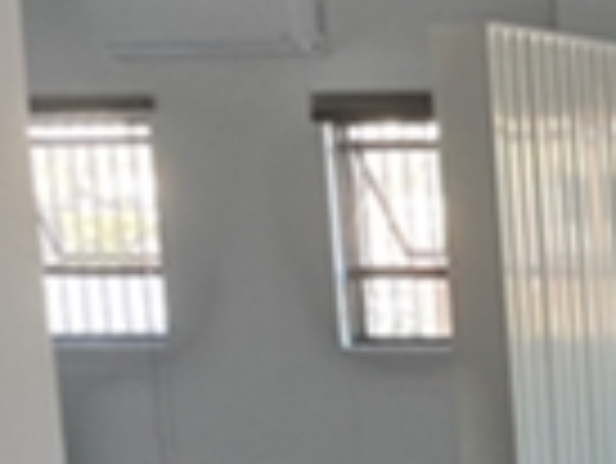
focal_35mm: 114
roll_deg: -0.2
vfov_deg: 12.7
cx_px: 1183
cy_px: 577
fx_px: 2030
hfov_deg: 14.6
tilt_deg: -7.9
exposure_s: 1/92
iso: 125
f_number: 1.6
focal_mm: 4.2
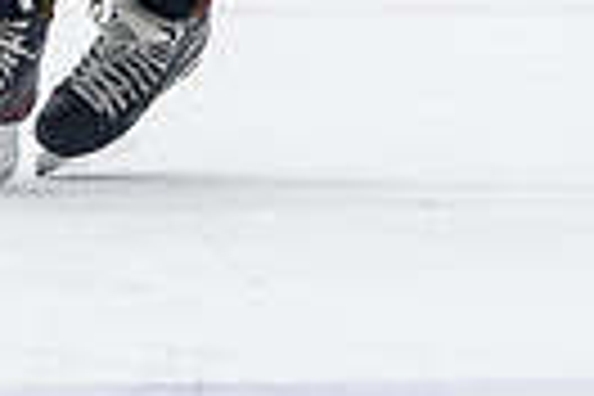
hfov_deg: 1.6
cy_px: -678
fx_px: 20871
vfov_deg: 1.1
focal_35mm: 1265
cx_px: 202
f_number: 2.8
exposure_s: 1/640
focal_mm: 122
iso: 1800
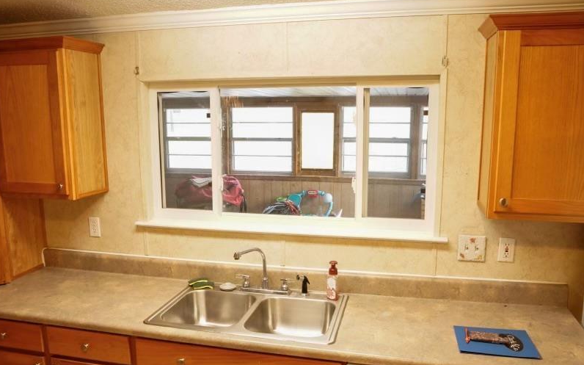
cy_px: 189
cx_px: 288
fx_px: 461
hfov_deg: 64.7
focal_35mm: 29
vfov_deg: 43.1
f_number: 11
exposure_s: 1/30
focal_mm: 28
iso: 12800
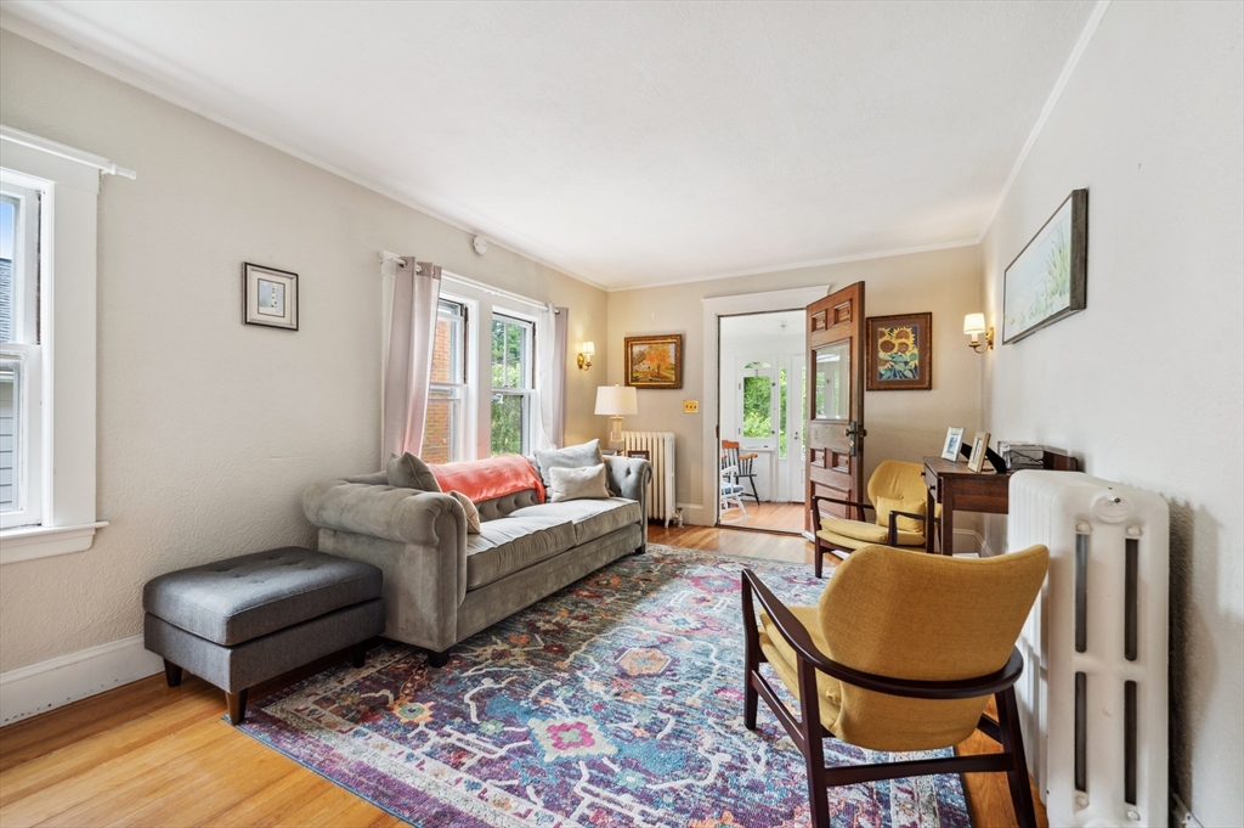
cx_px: 622
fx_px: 483
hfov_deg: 104.3
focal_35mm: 14
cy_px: 414
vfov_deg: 81.1
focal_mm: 14
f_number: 8
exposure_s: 1/2.5
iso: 100
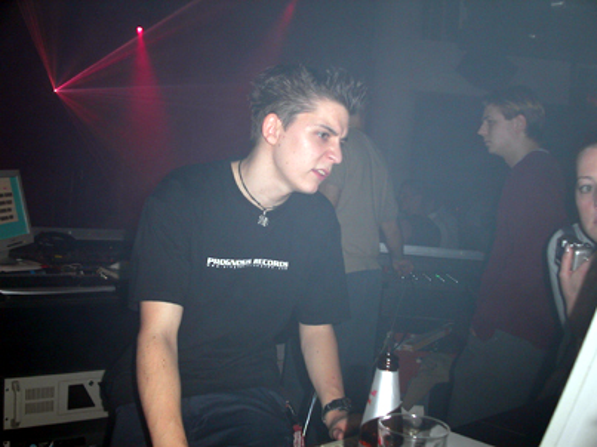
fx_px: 655
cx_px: 298
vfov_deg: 37.7
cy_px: 224
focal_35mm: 38
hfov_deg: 49.0
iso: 100
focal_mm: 7.8
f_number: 2.8
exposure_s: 1/30
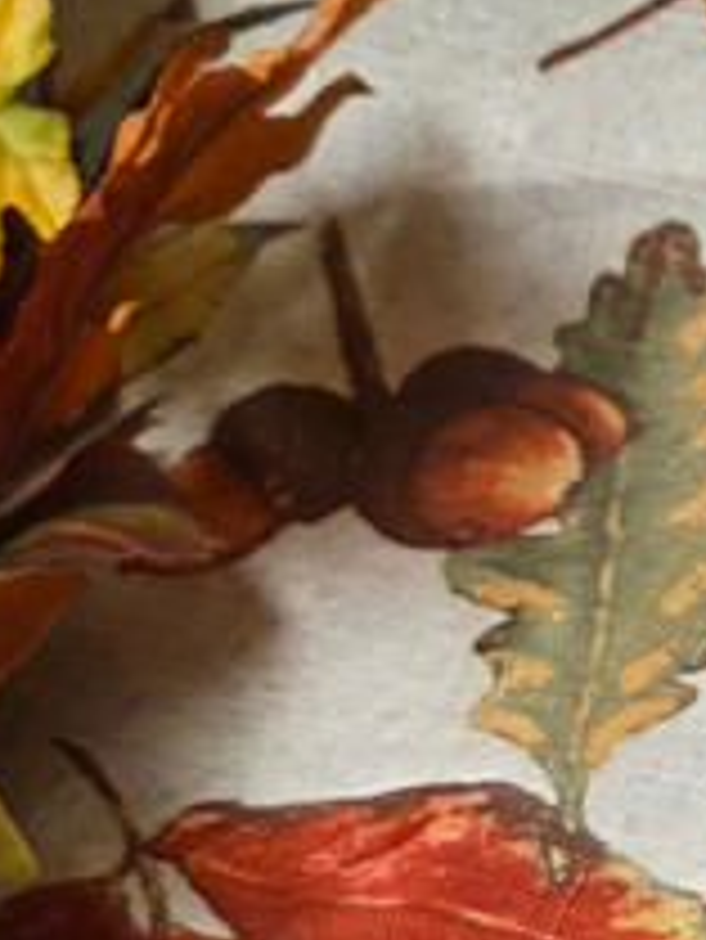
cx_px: 1497
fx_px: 3586
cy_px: 517
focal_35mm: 132
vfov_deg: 14.9
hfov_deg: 10.2
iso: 250
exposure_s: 1/120
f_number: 1.7
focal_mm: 6.3
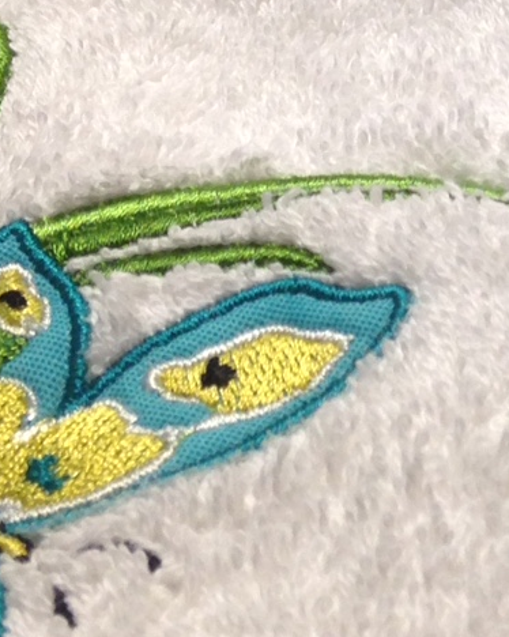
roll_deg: -0.1
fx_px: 2657
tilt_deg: -22.6
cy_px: -60
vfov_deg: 13.4
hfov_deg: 10.6
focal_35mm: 141
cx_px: 742
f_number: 2.4
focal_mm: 4.12
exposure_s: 1/20
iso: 80
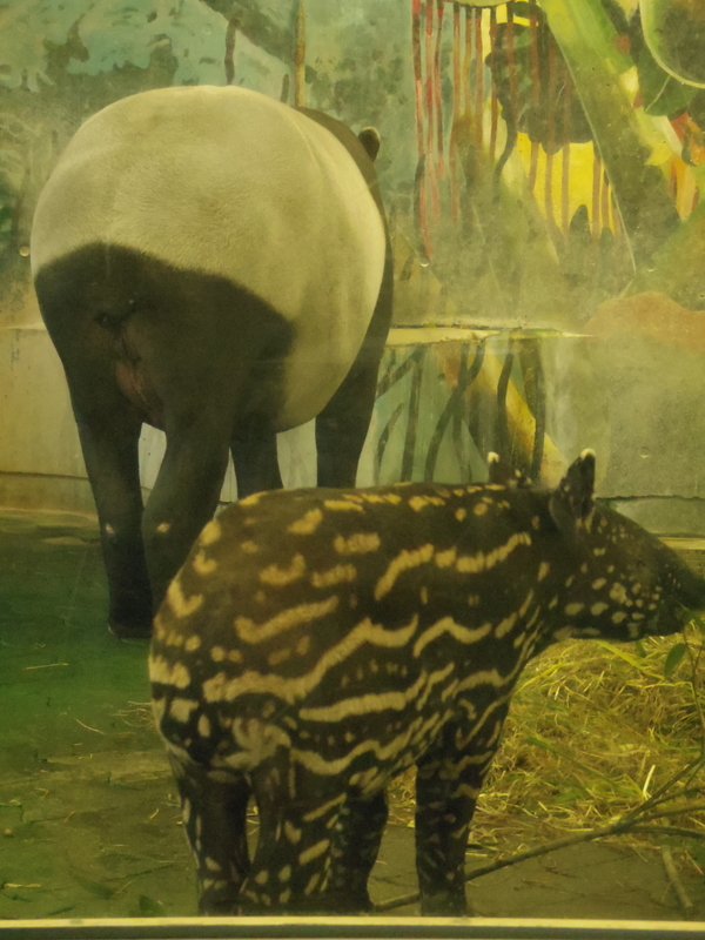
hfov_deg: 17.6
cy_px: 470
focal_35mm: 84
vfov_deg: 23.3
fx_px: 2281
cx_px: 352
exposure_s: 1/80
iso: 3200
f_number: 2.8
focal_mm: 15.2
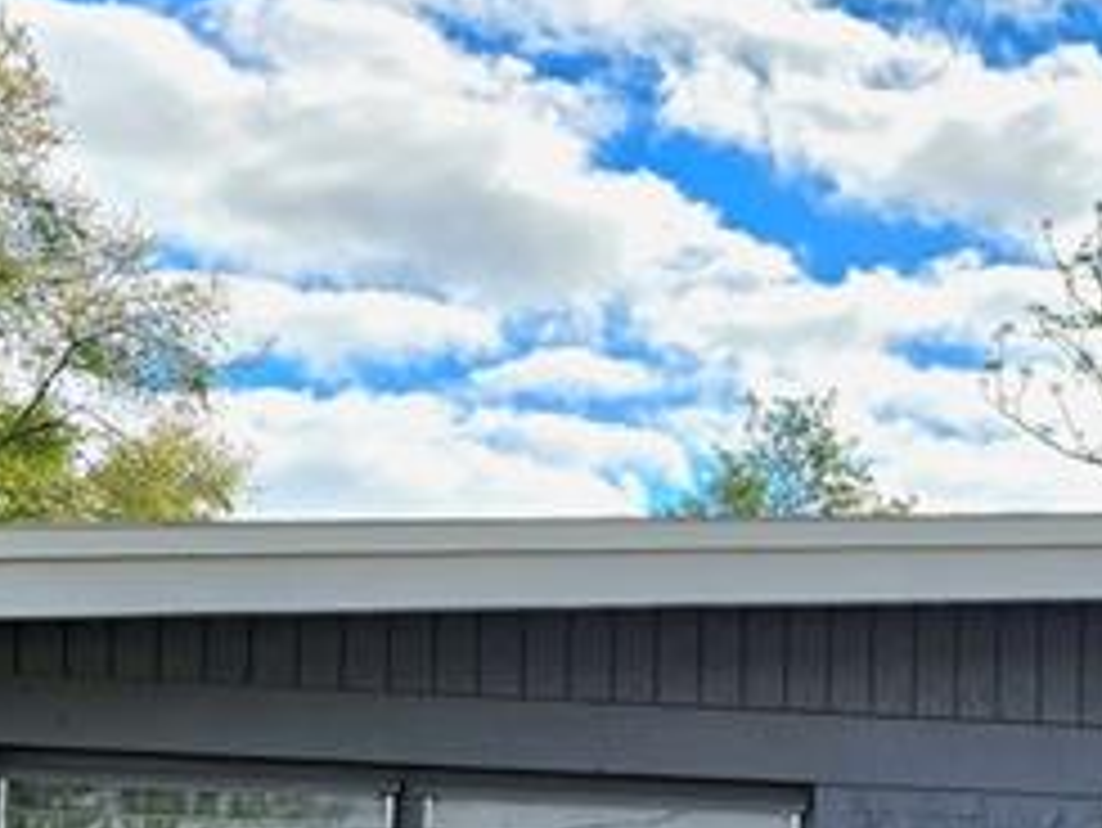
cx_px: 1705
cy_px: 1134
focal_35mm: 96
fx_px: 3058
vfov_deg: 14.6
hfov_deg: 18.0
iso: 12
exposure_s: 1/1667
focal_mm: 6.3
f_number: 1.7
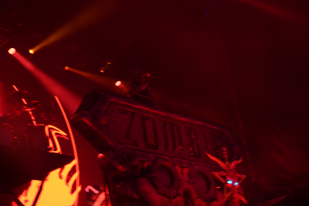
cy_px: 103
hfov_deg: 33.9
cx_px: 154
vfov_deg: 23.0
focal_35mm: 59
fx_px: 506
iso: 500
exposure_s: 1/60
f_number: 4
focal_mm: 59
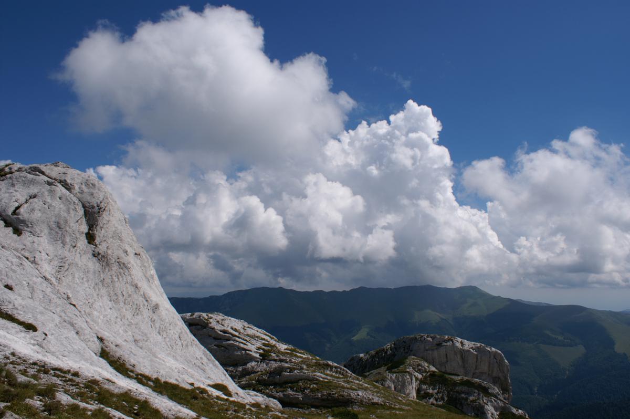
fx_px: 472
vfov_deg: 47.9
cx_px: 315
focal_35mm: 27
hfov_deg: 67.4
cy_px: 210
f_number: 13
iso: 100
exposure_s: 1/400
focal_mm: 18
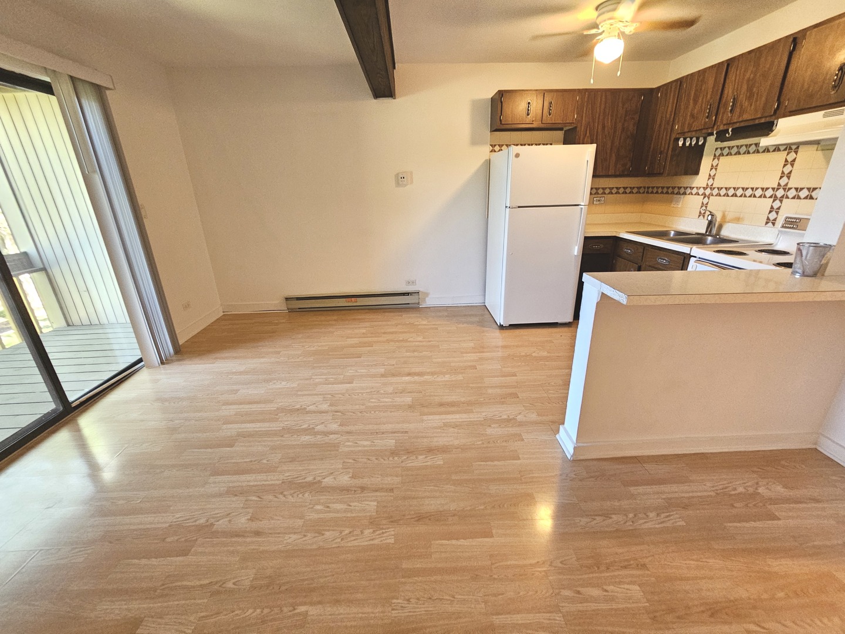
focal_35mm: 13
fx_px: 317
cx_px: 422
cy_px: 317
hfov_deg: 106.2
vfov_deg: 89.9
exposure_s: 1/60
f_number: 2.2
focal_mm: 2.2
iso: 400
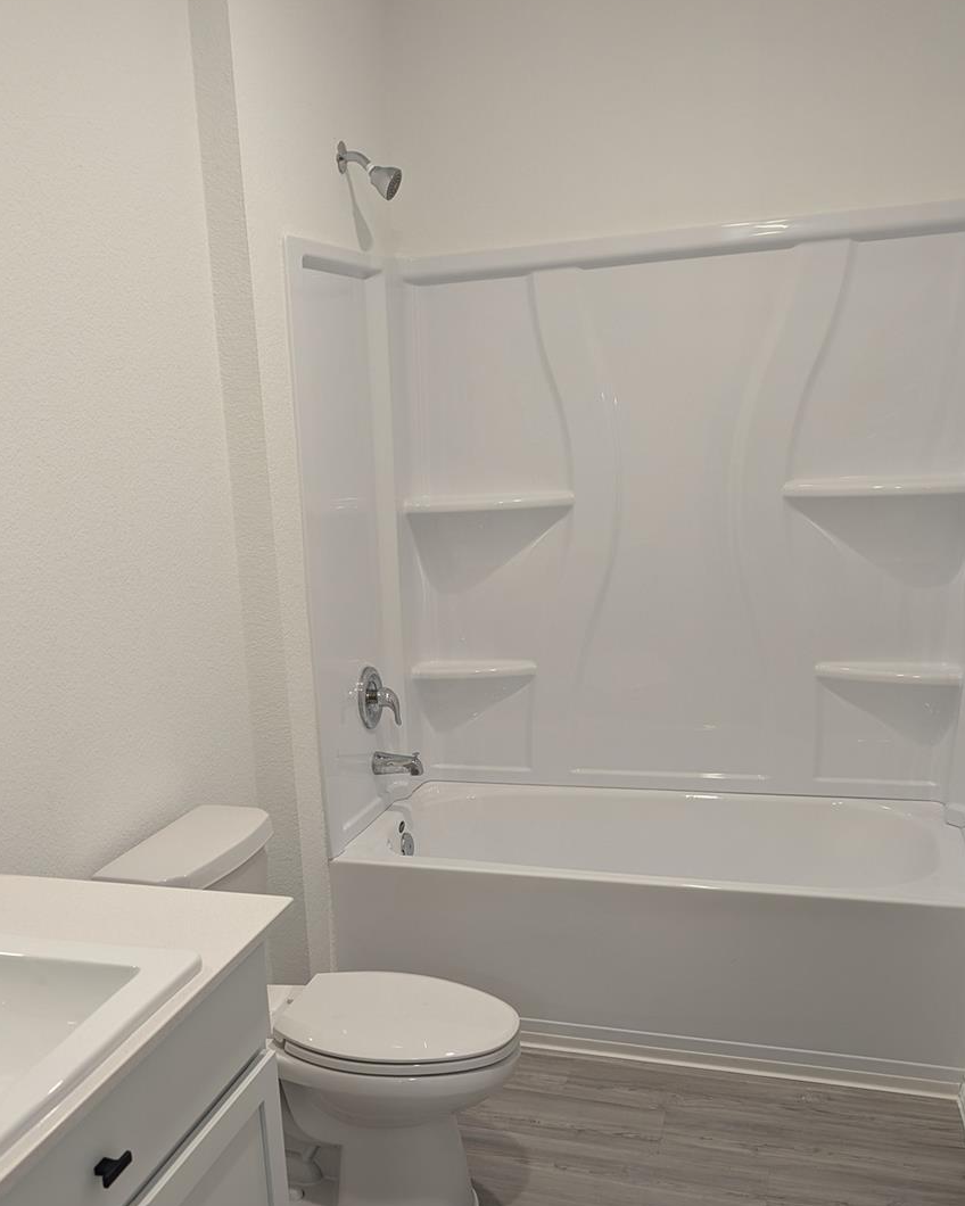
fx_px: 1214
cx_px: 378
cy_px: 857
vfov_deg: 51.3
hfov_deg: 43.1
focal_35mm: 34
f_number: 1.85
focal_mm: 6.81
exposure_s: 1/30
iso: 66
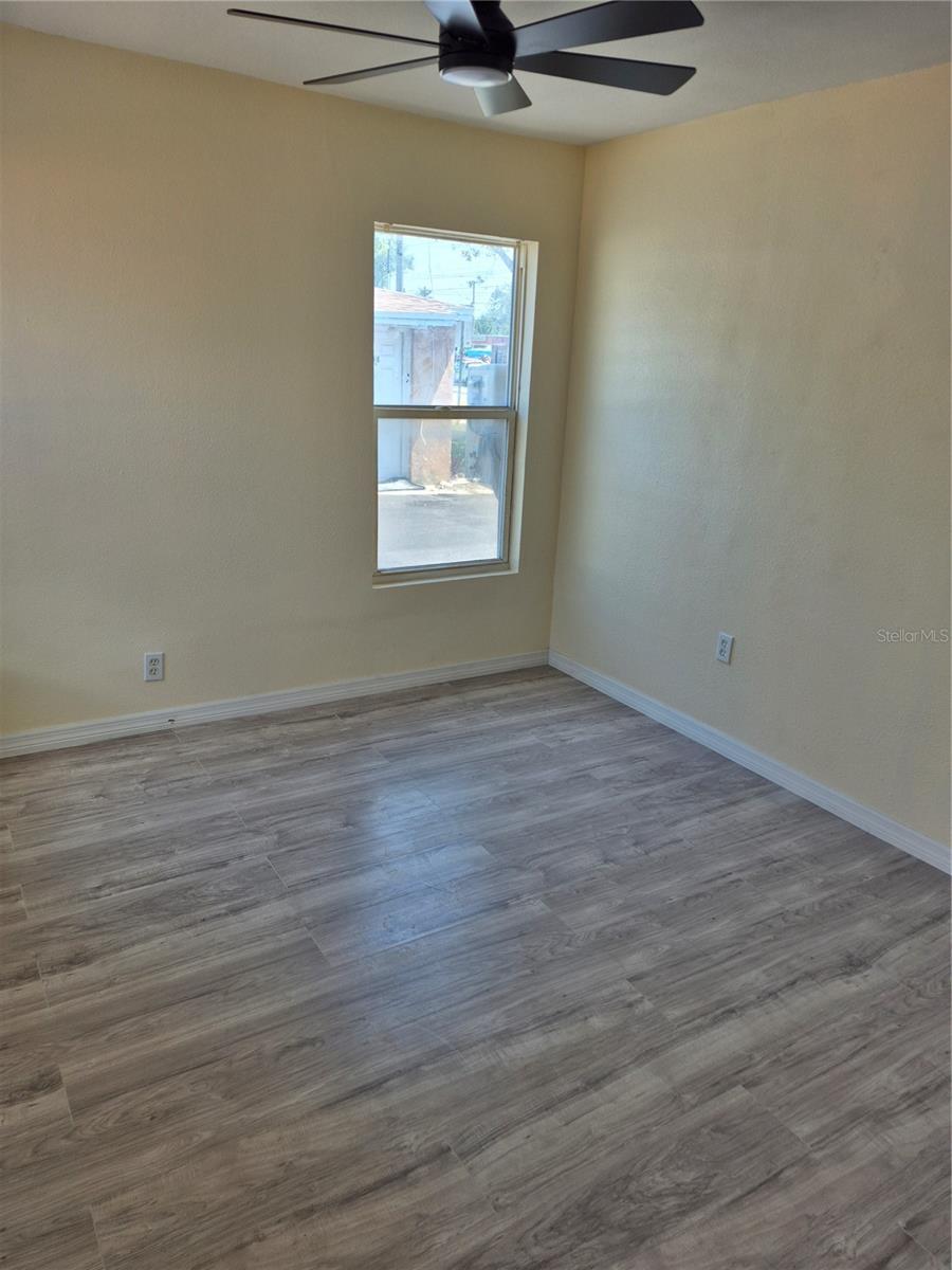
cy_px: 635
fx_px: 843
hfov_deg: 58.9
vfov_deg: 73.9
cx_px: 476
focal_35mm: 23
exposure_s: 1/180
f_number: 1.8
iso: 32
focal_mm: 5.4
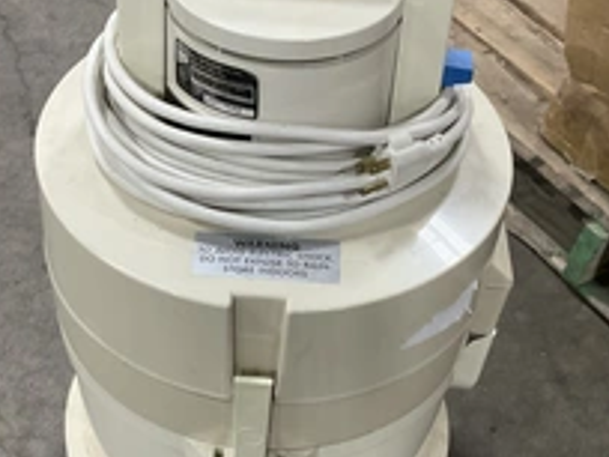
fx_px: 1003
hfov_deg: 33.7
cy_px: 248
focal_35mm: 57
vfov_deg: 25.7
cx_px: 269
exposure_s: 1/60
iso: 250
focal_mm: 3
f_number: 1.8
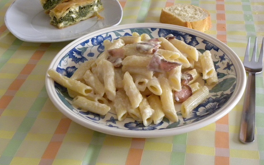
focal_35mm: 56
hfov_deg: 36.3
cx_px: 132
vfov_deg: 23.1
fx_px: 403
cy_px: 70
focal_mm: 9.2
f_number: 3.5
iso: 503
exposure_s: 1/9.6
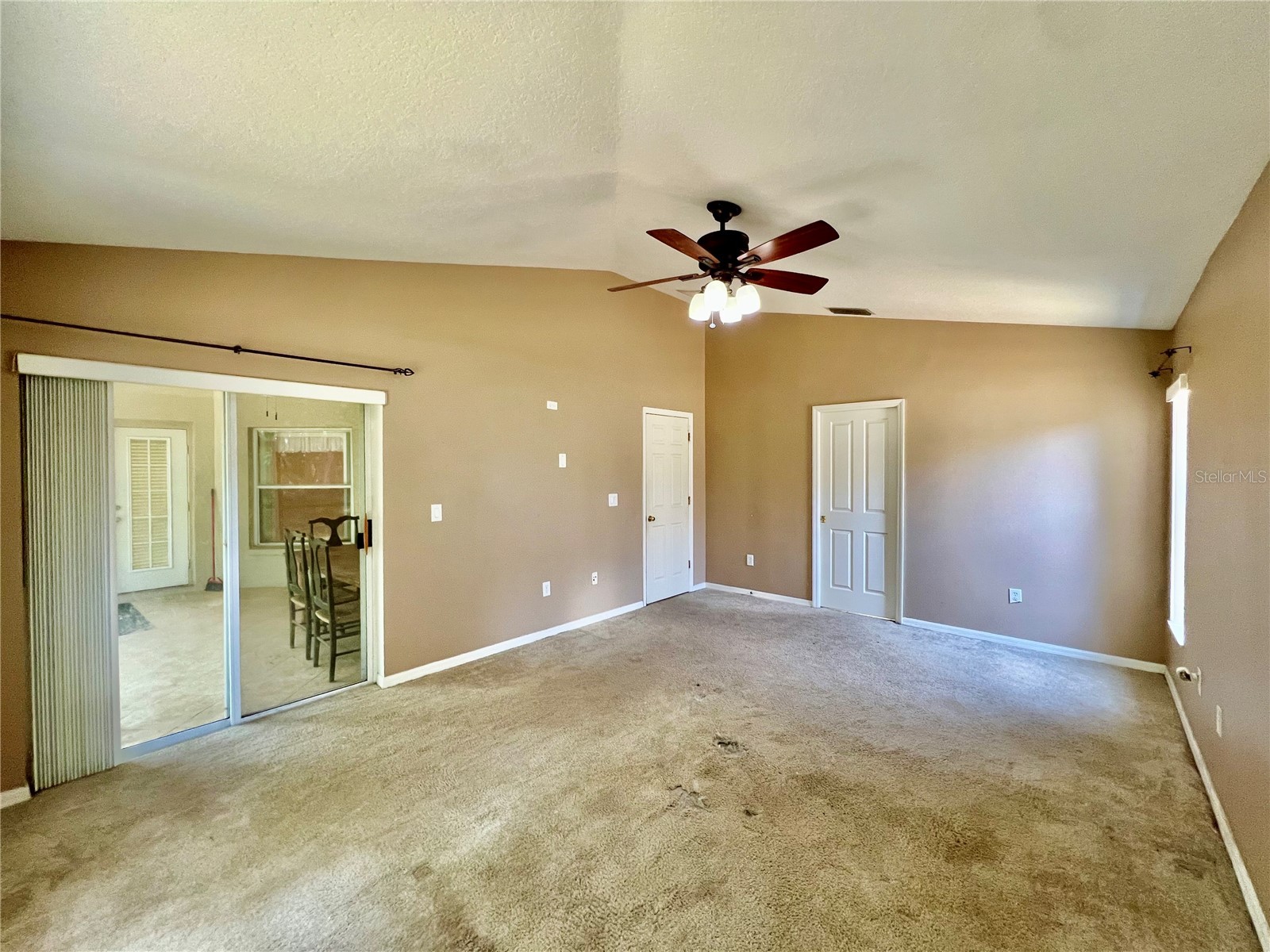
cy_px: 476
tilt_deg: -0.8
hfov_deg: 106.2
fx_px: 477
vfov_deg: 89.9
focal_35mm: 13
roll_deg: +0.5
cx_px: 635
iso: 250
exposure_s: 1/74
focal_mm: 1.57
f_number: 1.8
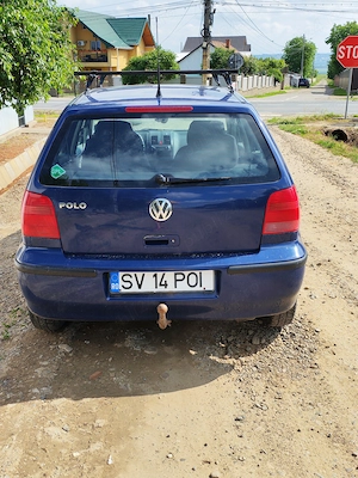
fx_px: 510
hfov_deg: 38.7
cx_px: 179
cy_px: 239
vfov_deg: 50.1
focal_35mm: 37
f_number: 1.9
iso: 50
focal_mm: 6.12
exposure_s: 1/700
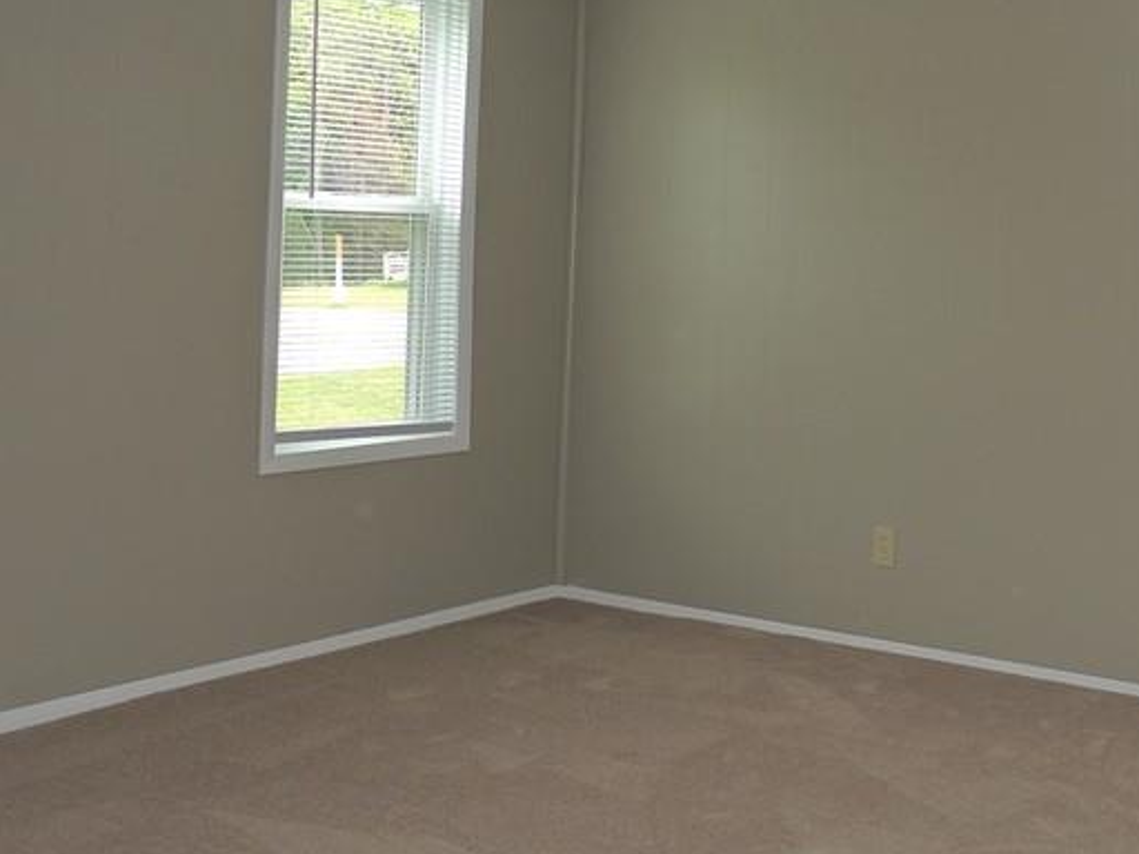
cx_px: 852
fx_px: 1579
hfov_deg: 38.6
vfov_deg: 29.5
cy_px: 160
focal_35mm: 48
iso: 100
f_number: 3
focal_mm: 4.3
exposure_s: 1/50
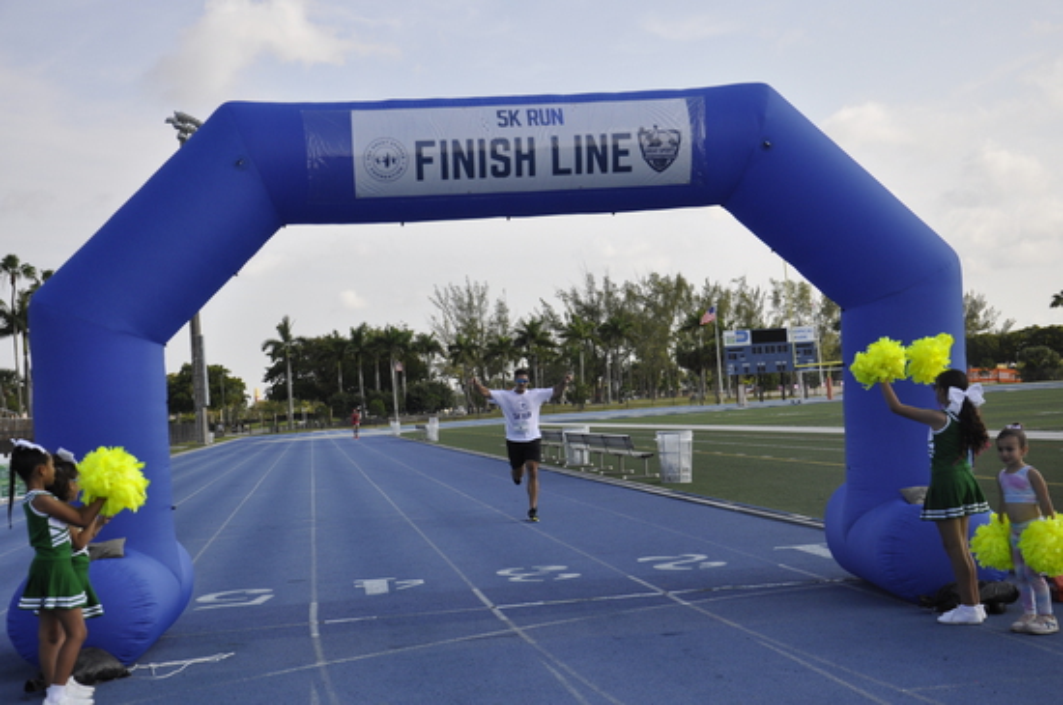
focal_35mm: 48
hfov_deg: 41.2
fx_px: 1415
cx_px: 532
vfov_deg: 28.0
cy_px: 352
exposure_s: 1/1600
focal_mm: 32
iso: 400
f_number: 6.3
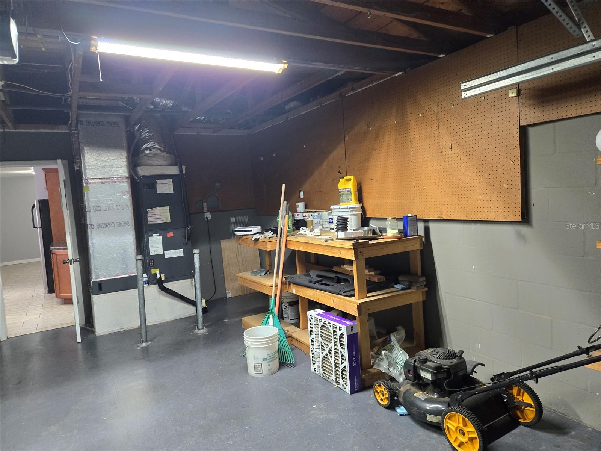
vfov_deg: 58.9
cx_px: 300
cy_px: 226
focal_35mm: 23
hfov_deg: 73.9
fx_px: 399
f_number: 1.8
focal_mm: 5.4
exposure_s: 1/120
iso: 800
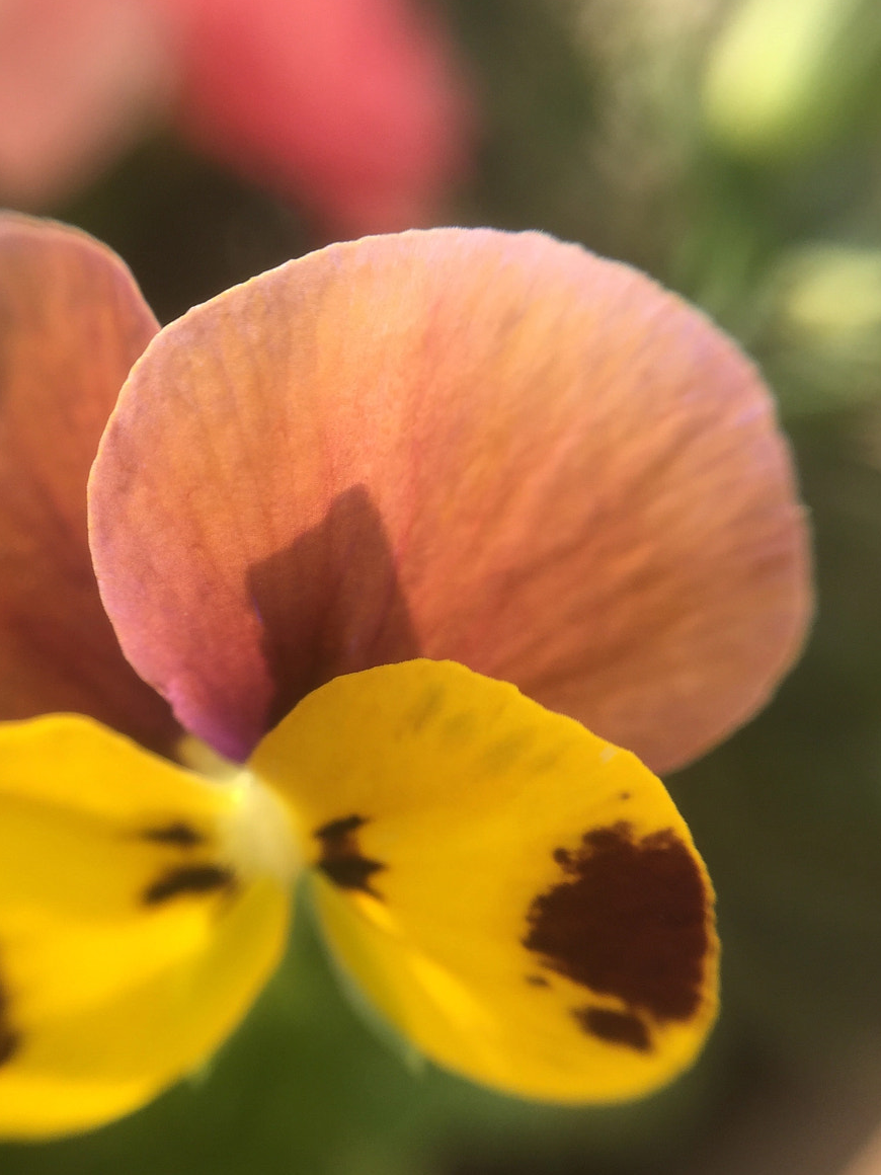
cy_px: 650
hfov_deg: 35.6
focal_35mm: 40
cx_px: 294
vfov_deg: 46.7
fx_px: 1357
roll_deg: -19.3
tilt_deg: -38.3
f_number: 2.2
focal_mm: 4.15
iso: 32
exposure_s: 1/384
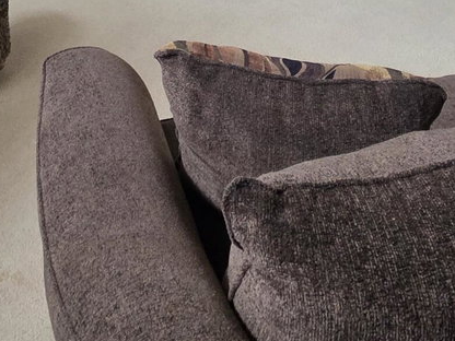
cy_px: -298
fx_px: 657
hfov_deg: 36.9
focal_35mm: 50
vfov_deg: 19.8
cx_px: 91
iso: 320
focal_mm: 2.2
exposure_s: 1/100
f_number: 1.9
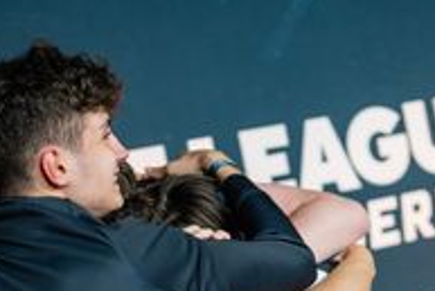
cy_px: 311
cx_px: 247
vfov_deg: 9.7
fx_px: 1693
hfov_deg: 14.6
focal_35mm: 140
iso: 1250
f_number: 1.8
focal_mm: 50
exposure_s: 1/300
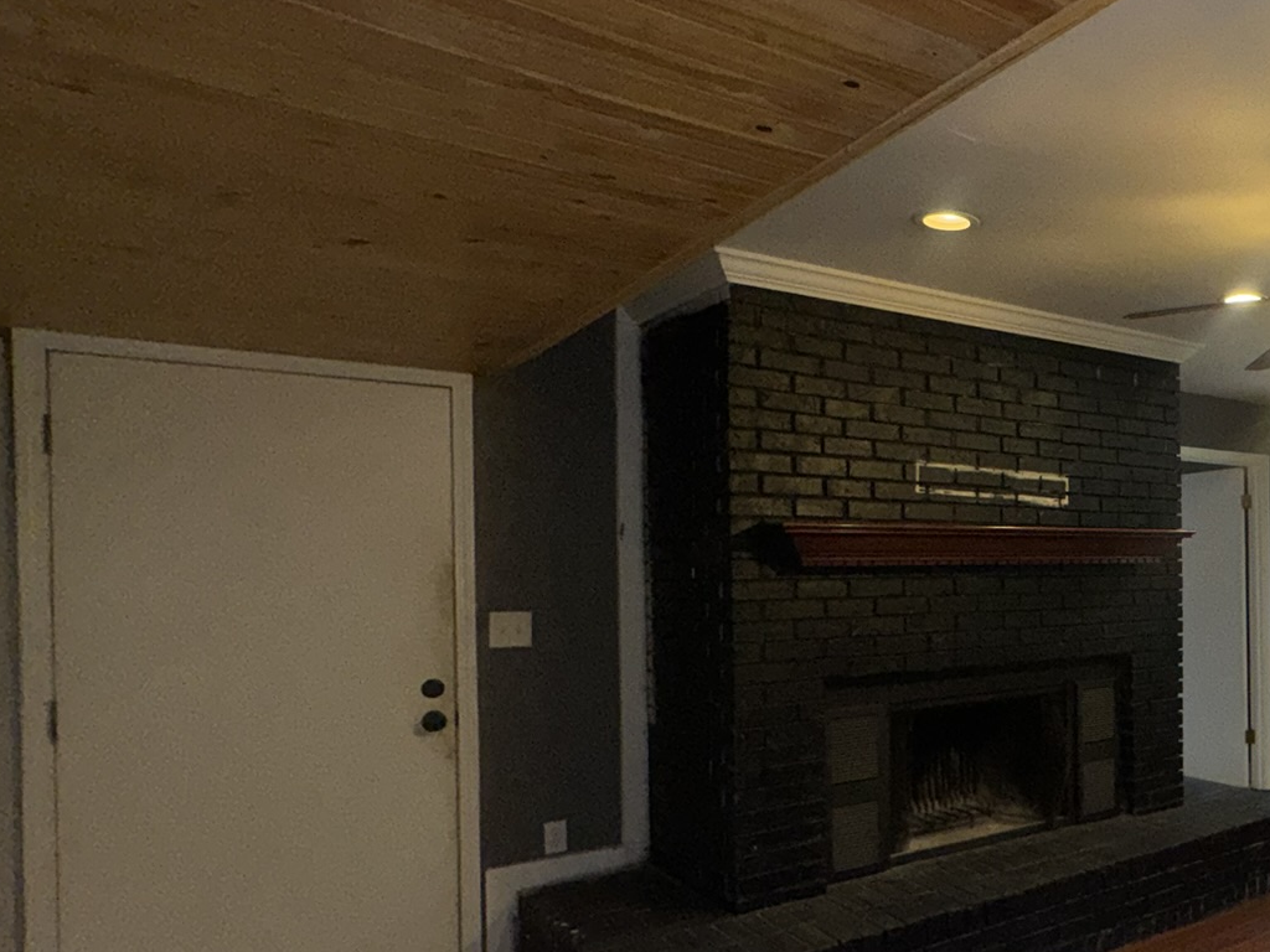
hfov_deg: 54.4
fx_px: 1027
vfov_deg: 49.5
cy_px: 565
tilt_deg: +0.0
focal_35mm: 28
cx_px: 1165
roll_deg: +0.9
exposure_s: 1/91
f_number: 2.2
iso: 80
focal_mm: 2.22
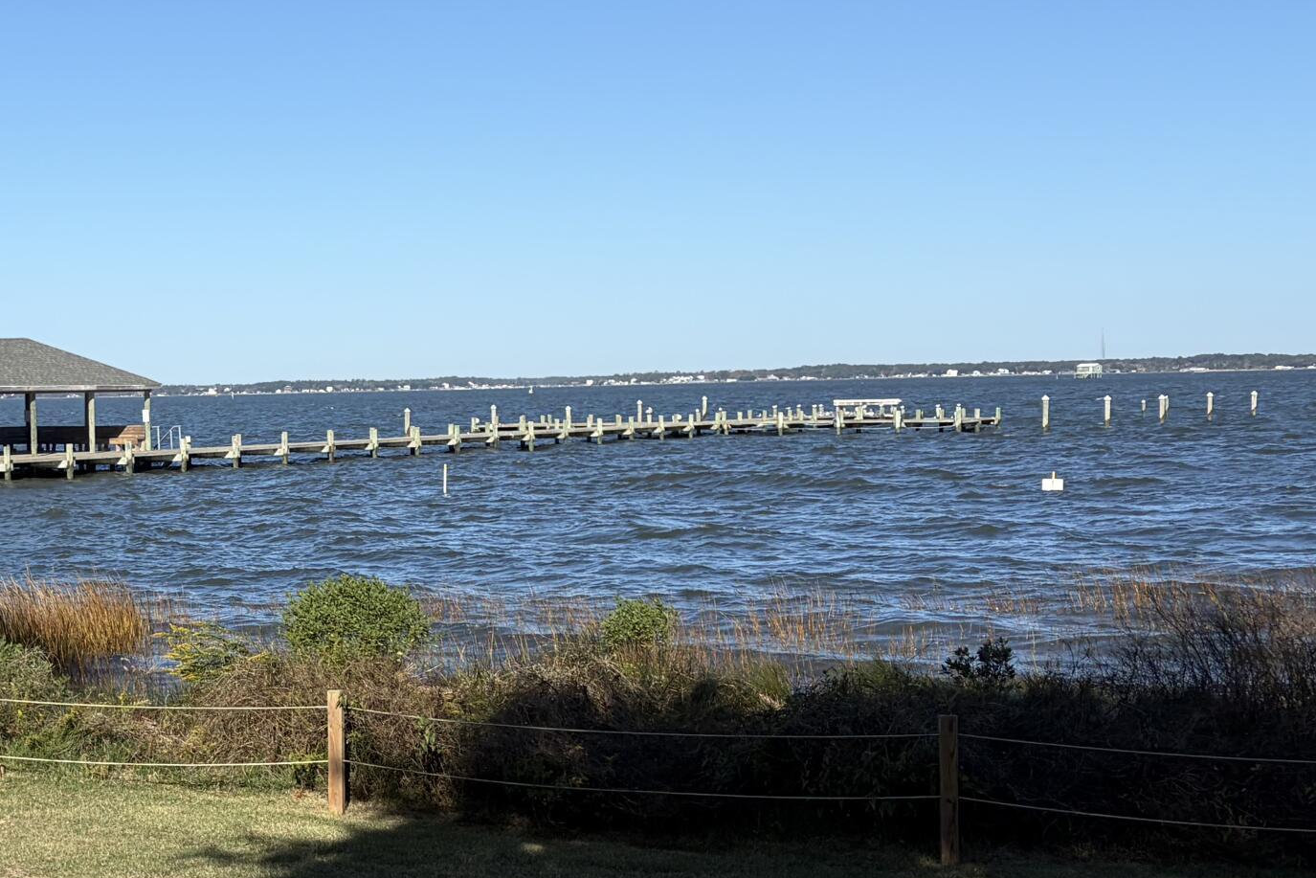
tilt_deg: -3.2
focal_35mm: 59
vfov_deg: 22.9
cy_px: 585
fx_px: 2157
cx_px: 241
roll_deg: +1.8
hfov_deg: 32.9
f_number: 1.6
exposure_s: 1/4608
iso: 50
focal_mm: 5.96
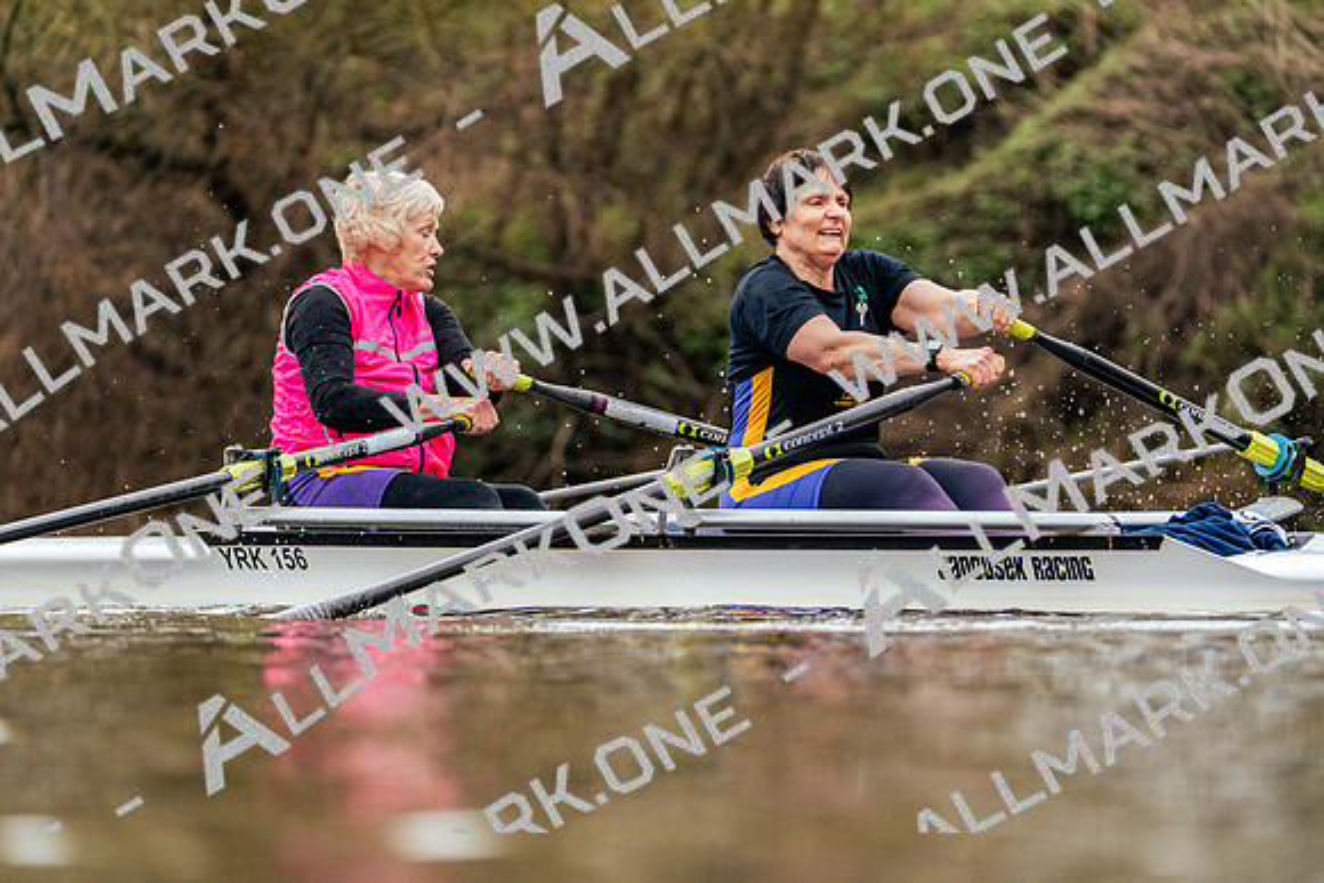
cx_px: 662
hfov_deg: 5.5
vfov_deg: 3.7
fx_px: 13831
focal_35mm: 376
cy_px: 442
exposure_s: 1/2000
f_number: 6.3
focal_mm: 376
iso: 2500
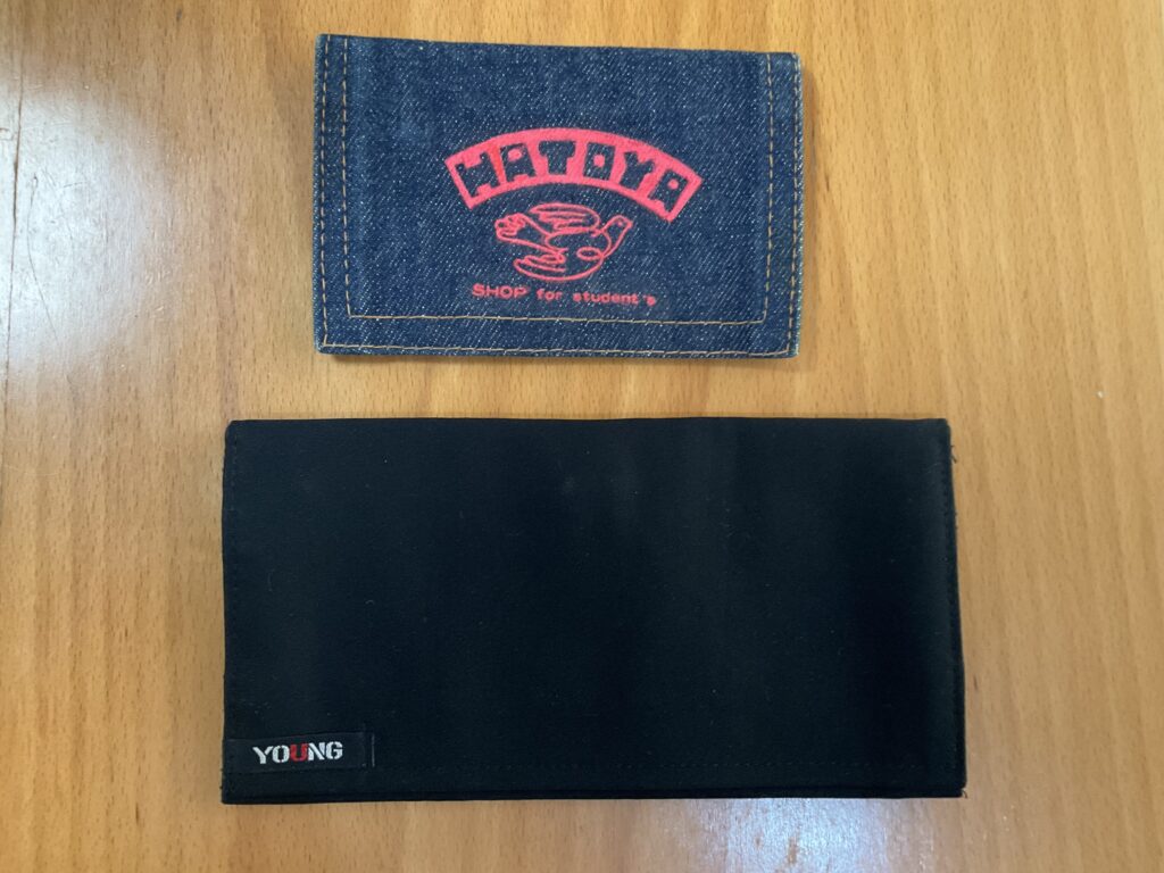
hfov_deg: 61.7
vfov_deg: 48.2
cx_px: 582
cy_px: 436
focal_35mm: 29
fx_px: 975
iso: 250
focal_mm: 3
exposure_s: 1/60
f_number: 1.8
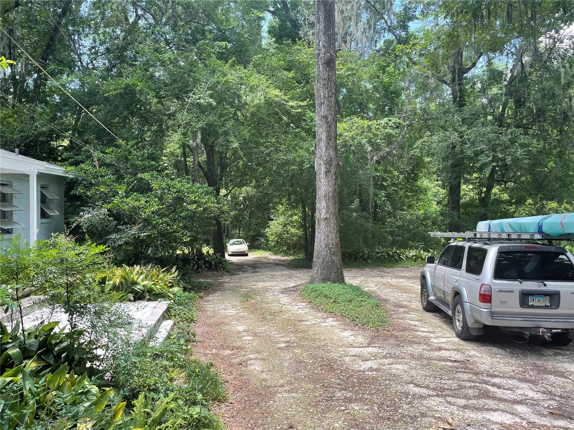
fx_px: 431
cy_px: 215
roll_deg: +2.1
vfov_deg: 53.1
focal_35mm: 26
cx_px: 287
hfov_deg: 67.3
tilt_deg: +1.0
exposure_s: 1/292
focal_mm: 4.2
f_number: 1.6
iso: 32
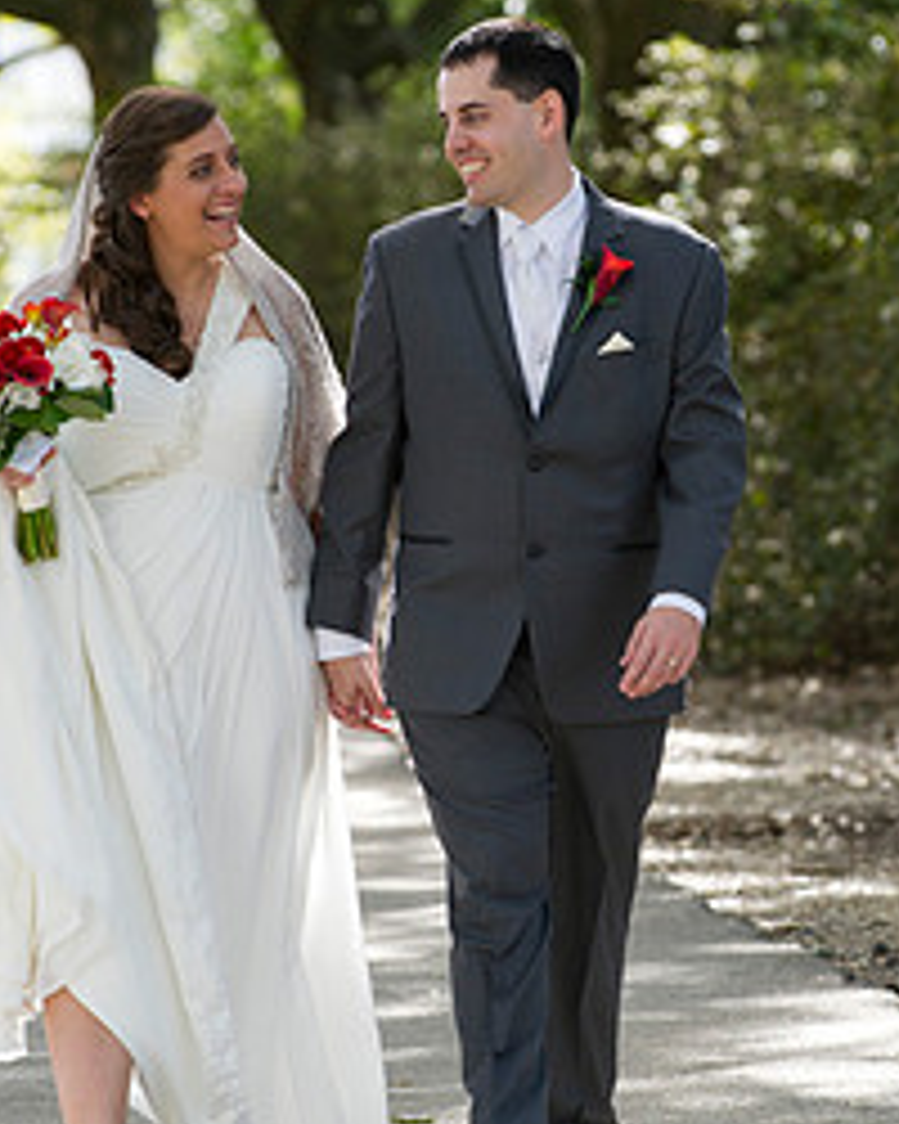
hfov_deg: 4.6
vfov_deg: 5.7
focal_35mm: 338
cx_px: 479
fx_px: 11241
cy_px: 553
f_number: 4
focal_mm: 200
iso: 320
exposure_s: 1/125
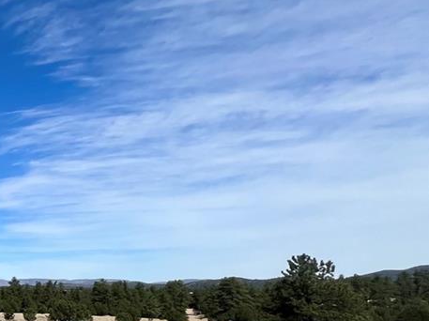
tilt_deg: +8.8
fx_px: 508
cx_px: -233
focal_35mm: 41
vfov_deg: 34.9
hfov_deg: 27.9
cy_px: 205
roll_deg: +1.1
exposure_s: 1/2096
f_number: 1.8
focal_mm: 1.57
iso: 32
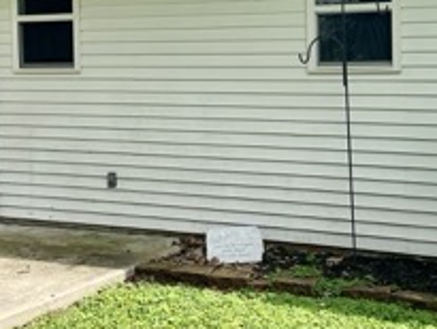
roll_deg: +1.2
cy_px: 68
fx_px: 1023
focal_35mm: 81
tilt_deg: -2.6
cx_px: 220
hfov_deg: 24.1
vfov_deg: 18.1
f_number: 1.5
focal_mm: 5.7
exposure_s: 1/4274
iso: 50
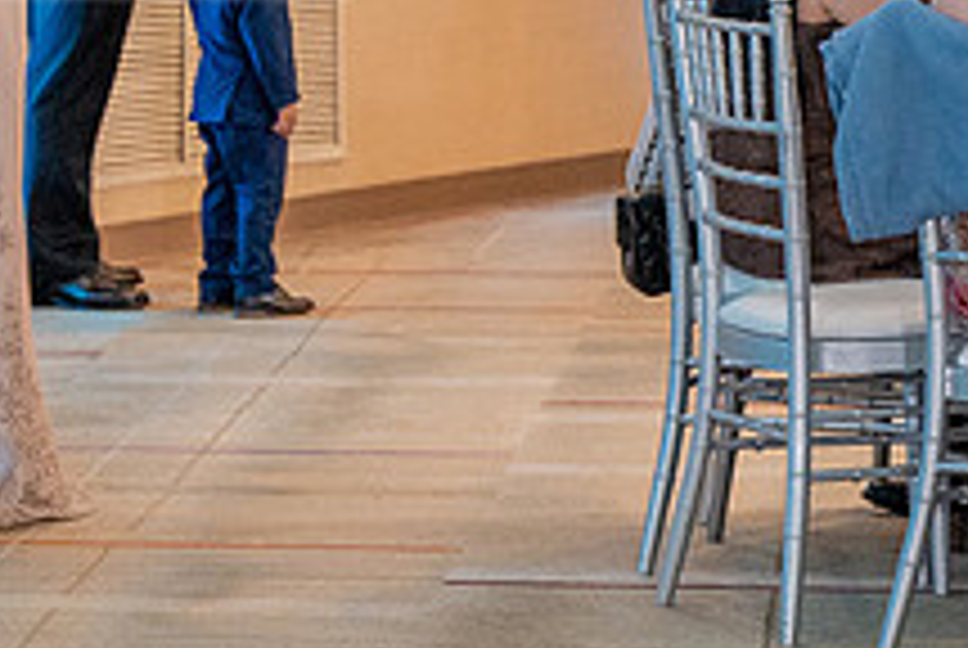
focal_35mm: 260
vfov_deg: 5.3
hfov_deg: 7.8
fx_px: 7001
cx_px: -522
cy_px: 96
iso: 1600
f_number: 3.2
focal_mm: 70
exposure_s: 1/200
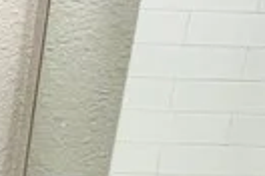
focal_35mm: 105
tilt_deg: -18.8
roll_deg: -1.4
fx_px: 773
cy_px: 264
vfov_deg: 12.4
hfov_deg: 15.7
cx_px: -255
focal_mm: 1.57
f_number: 1.8
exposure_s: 1/60
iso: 160
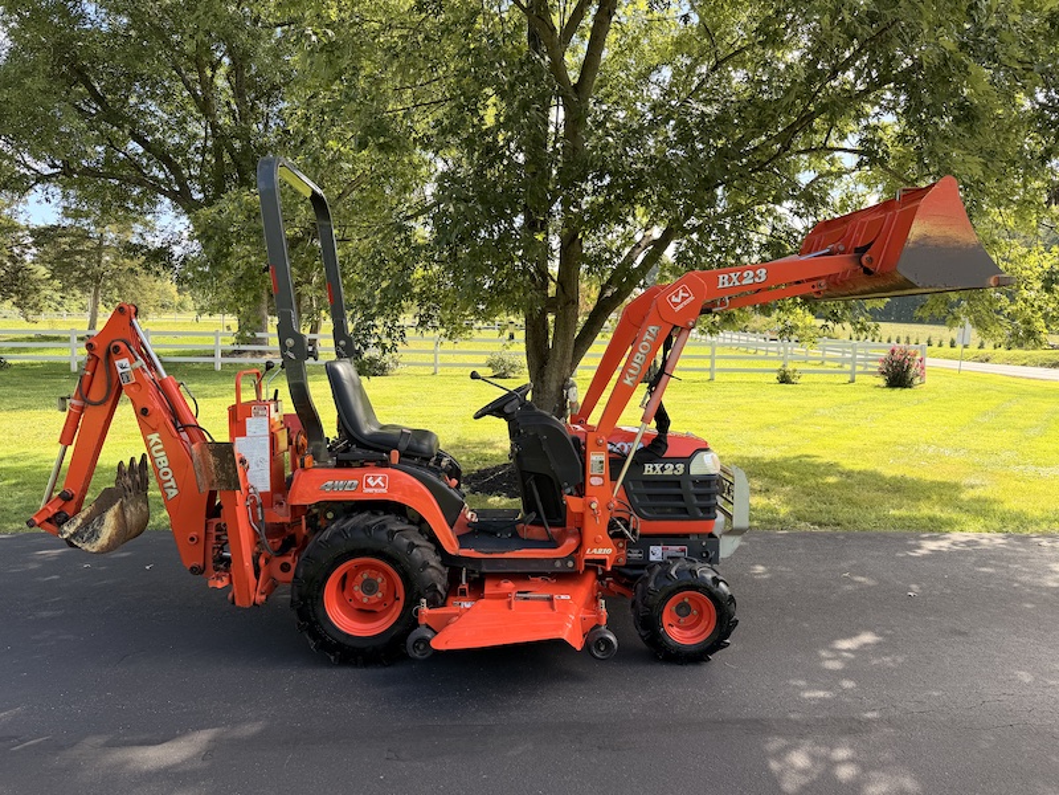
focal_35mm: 24
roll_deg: -1.4
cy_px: 398
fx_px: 734
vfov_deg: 56.8
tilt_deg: -3.3
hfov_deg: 71.6
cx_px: 530
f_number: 1.78
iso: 80
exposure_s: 1/757
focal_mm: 6.76
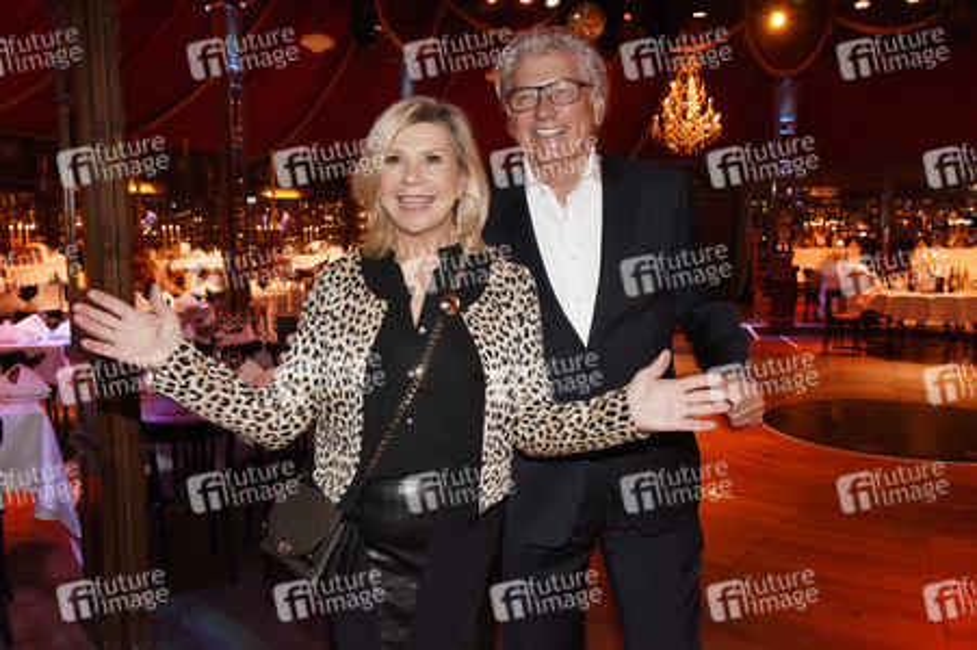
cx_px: 488
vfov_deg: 41.1
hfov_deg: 58.8
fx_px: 868
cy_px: 325
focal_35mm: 32
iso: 2500
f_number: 6.3
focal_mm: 32
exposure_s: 1/60
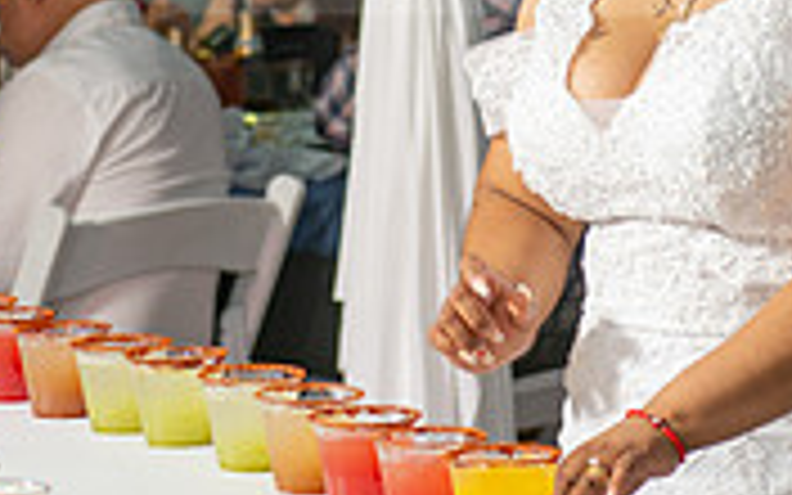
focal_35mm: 208
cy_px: -92
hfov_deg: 10.1
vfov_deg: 6.3
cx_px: 554
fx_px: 4490
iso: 250
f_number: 3.5
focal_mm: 62
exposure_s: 1/125
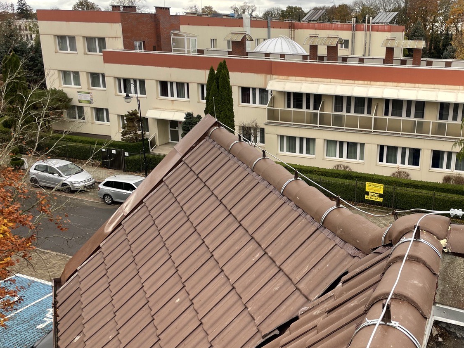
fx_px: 496
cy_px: 176
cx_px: 322
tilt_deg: -17.1
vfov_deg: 38.7
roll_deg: -2.0
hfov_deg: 49.0
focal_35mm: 37
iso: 32
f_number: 1.6
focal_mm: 4.2
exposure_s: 1/121
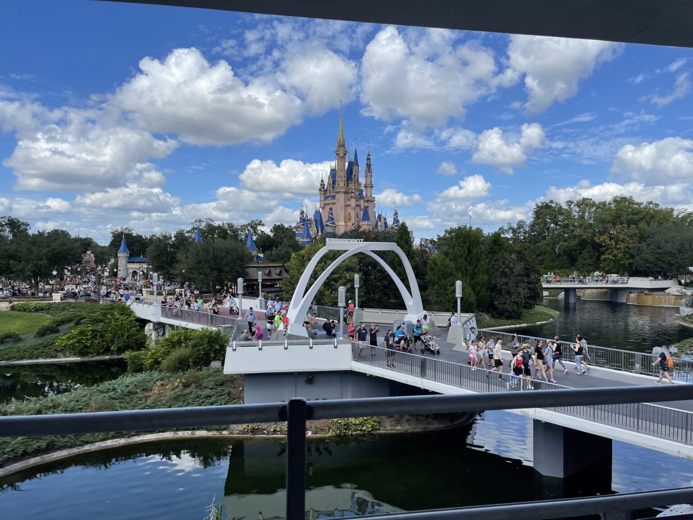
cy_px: 260
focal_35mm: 26
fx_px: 521
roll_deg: +0.0
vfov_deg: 53.1
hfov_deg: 67.3
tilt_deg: -0.4
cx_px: 346
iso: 32
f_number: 1.6
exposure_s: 1/4348
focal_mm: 5.1
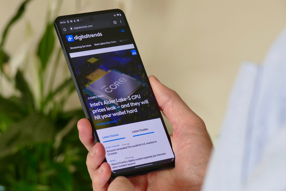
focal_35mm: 144
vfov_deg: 9.5
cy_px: 96
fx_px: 1144
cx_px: 143
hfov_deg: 14.3
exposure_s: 1/80
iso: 500
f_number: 4.5
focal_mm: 52.4
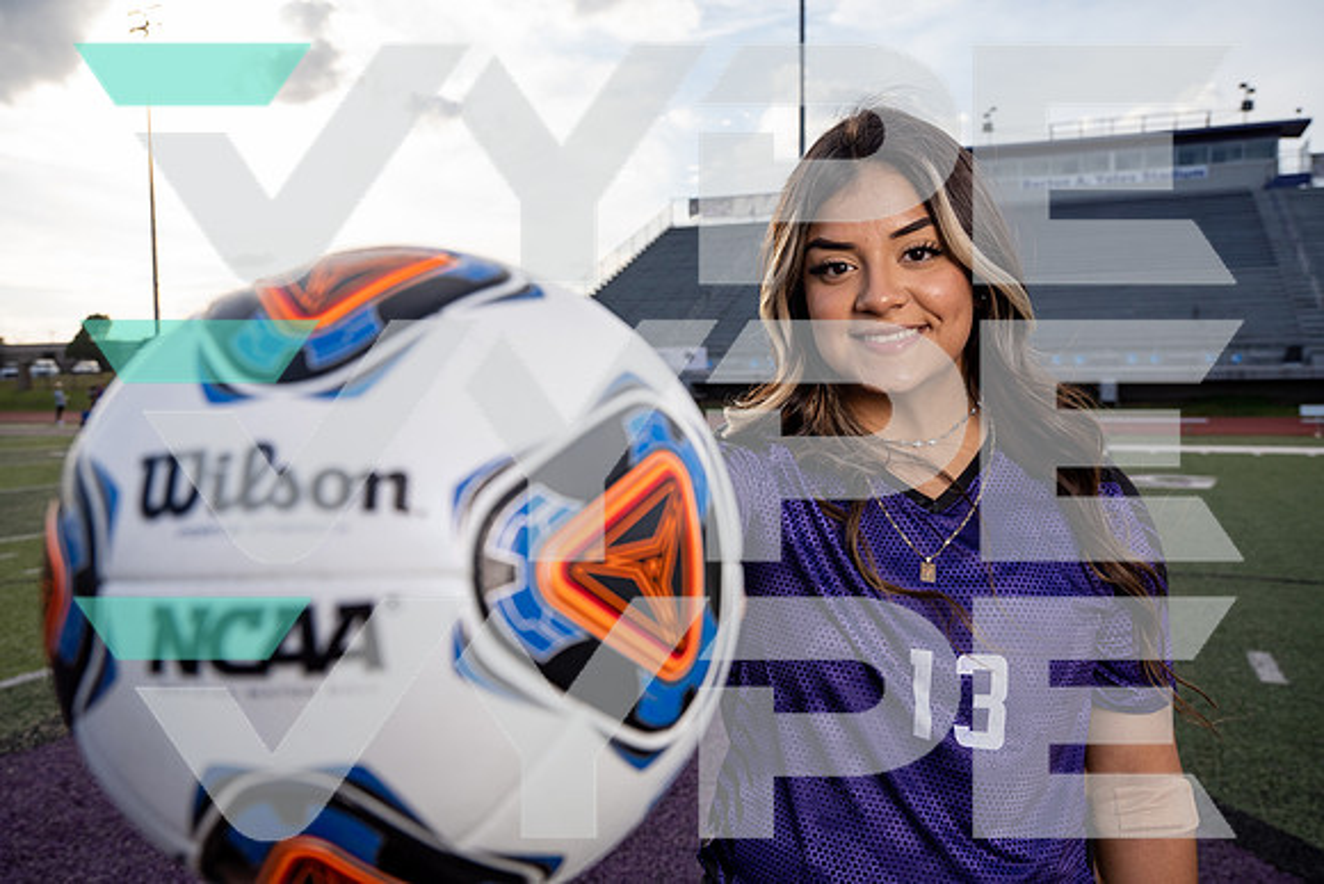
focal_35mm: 30
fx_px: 1104
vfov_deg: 43.6
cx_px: 662
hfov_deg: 61.9
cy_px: 442
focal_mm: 30
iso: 250
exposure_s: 1/500
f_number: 6.3
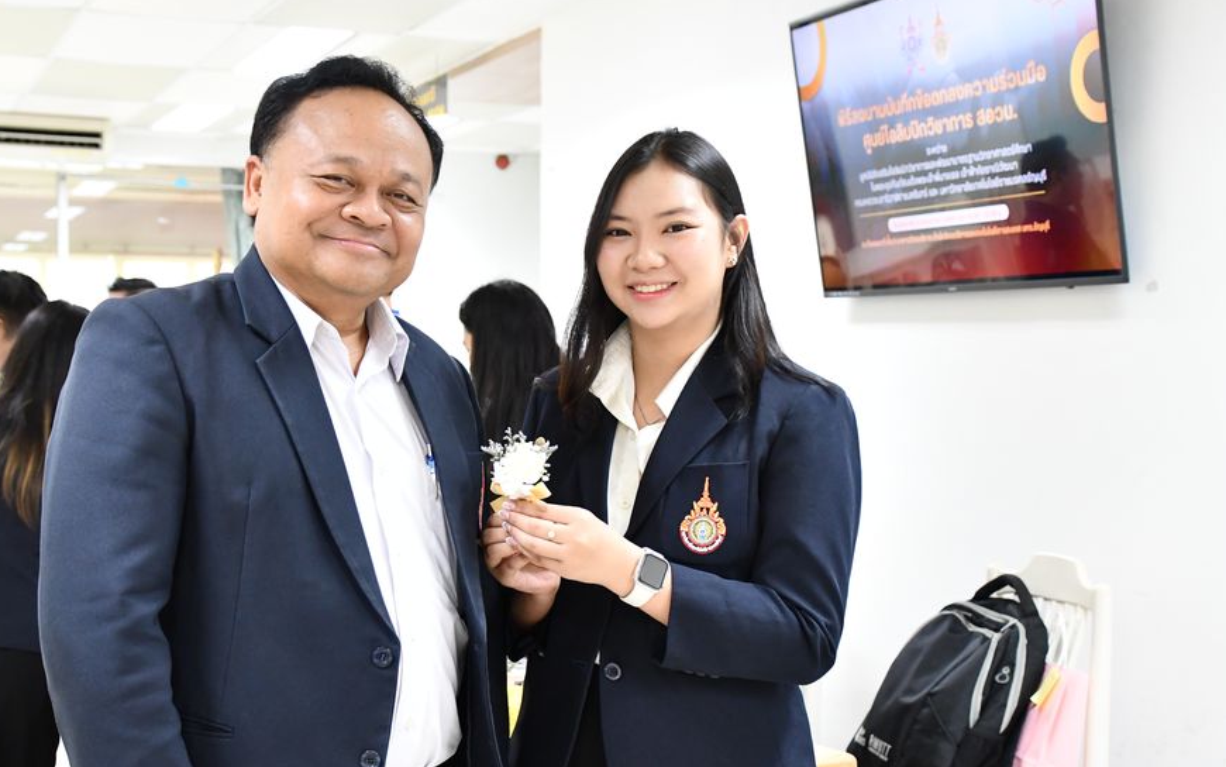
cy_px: 428
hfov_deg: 37.5
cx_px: 524
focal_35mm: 54
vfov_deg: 24.0
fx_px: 1805
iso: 3200
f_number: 4
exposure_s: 1/60
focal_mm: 30
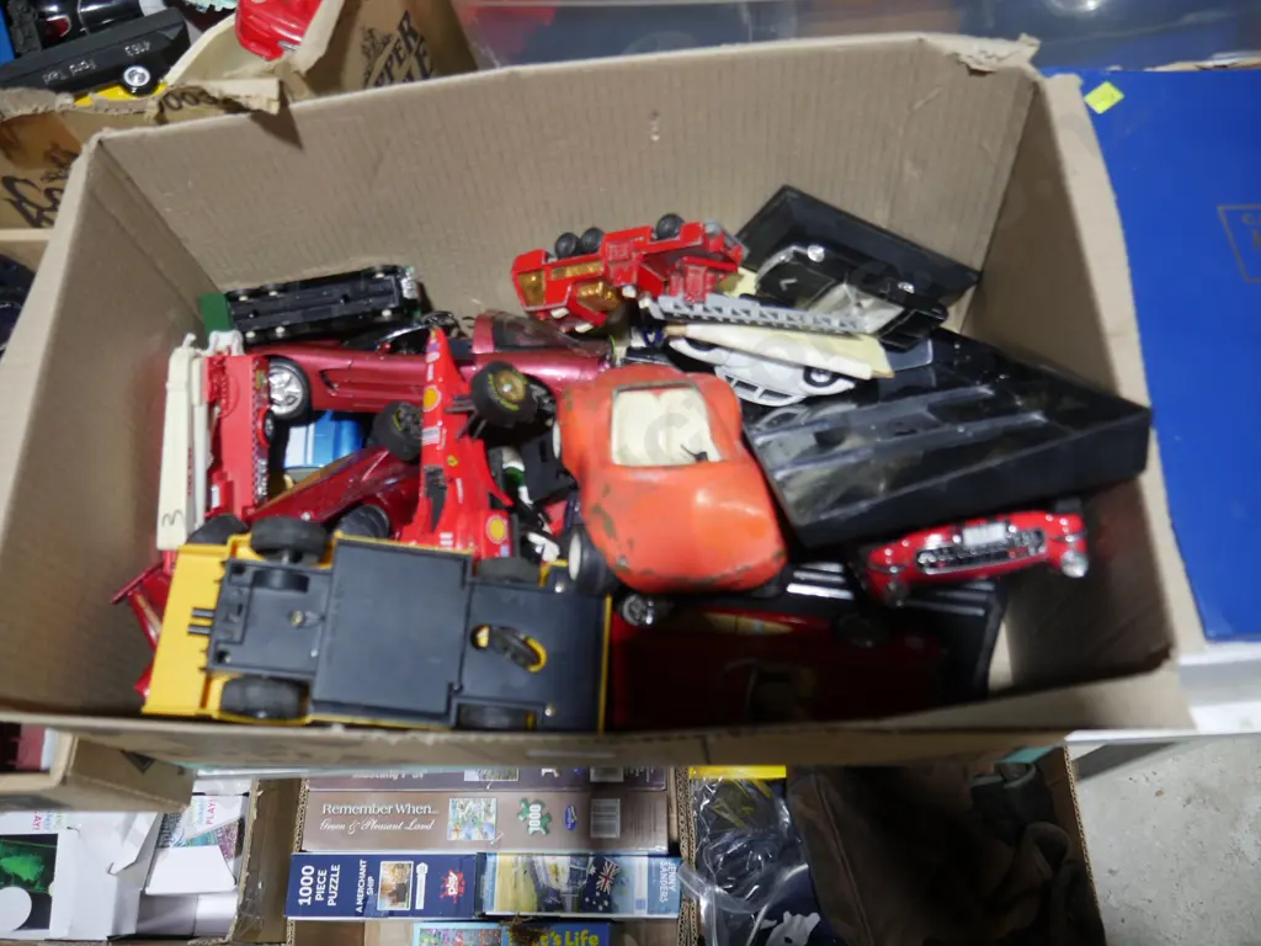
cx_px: 630
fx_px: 1020
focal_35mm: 28
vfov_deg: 49.7
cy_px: 473
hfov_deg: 63.4
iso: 200
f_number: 3.5
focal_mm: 14
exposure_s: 1/60
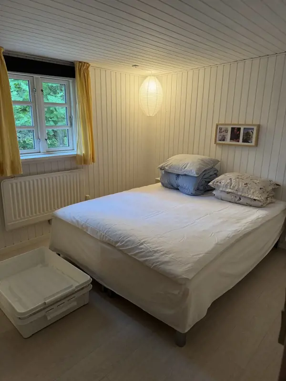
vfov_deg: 71.6
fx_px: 264
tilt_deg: -15.9
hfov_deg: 56.8
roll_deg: -1.9
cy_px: 190
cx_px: 143
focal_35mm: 24
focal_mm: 6.76
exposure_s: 1/50
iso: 200
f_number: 1.78
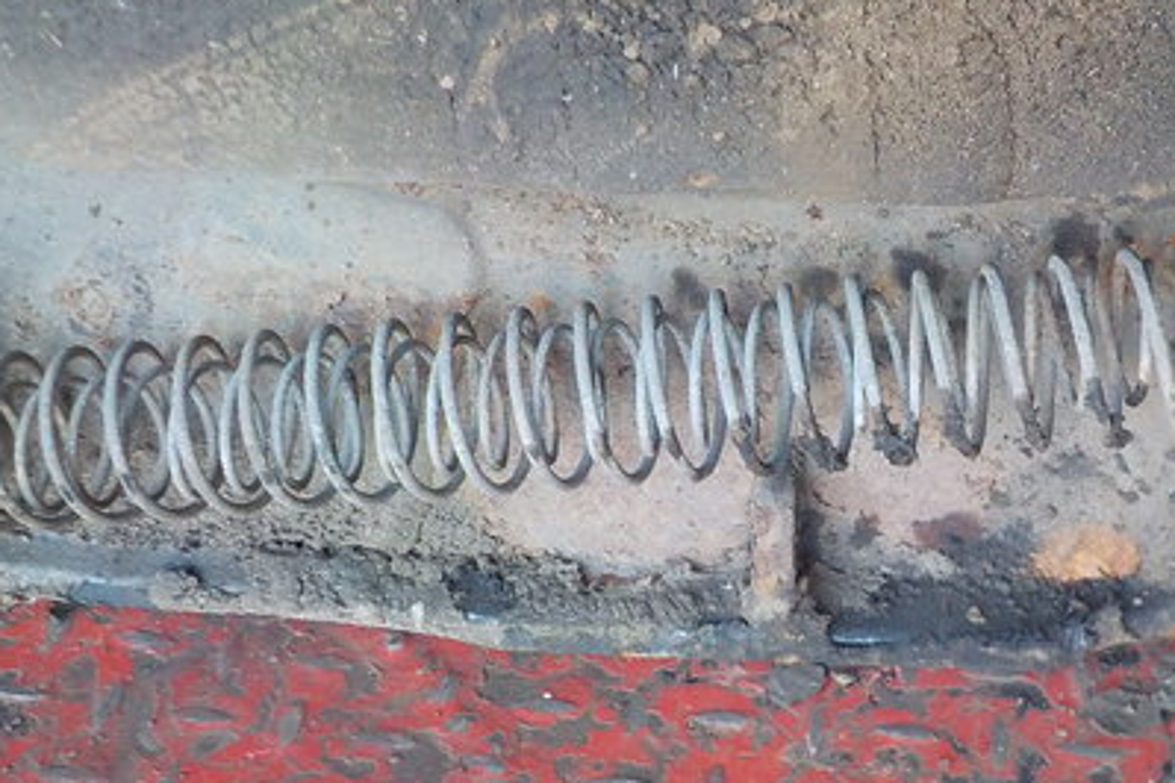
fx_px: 1632
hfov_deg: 38.8
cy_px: 288
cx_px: 839
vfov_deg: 26.9
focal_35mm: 50
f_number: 3.3
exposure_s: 1/30
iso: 320
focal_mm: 4.1
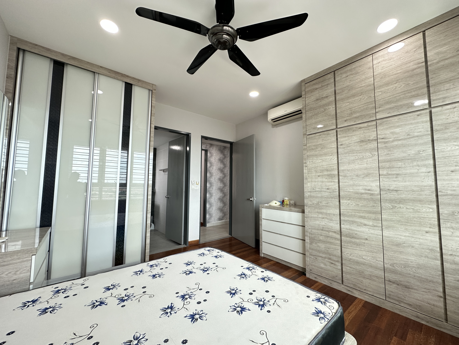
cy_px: 172
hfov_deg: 102.1
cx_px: 230
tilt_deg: +4.9
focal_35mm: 14
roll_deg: -0.5
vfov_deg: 85.7
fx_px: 186
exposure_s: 1/99
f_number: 2.2
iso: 125
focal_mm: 2.22
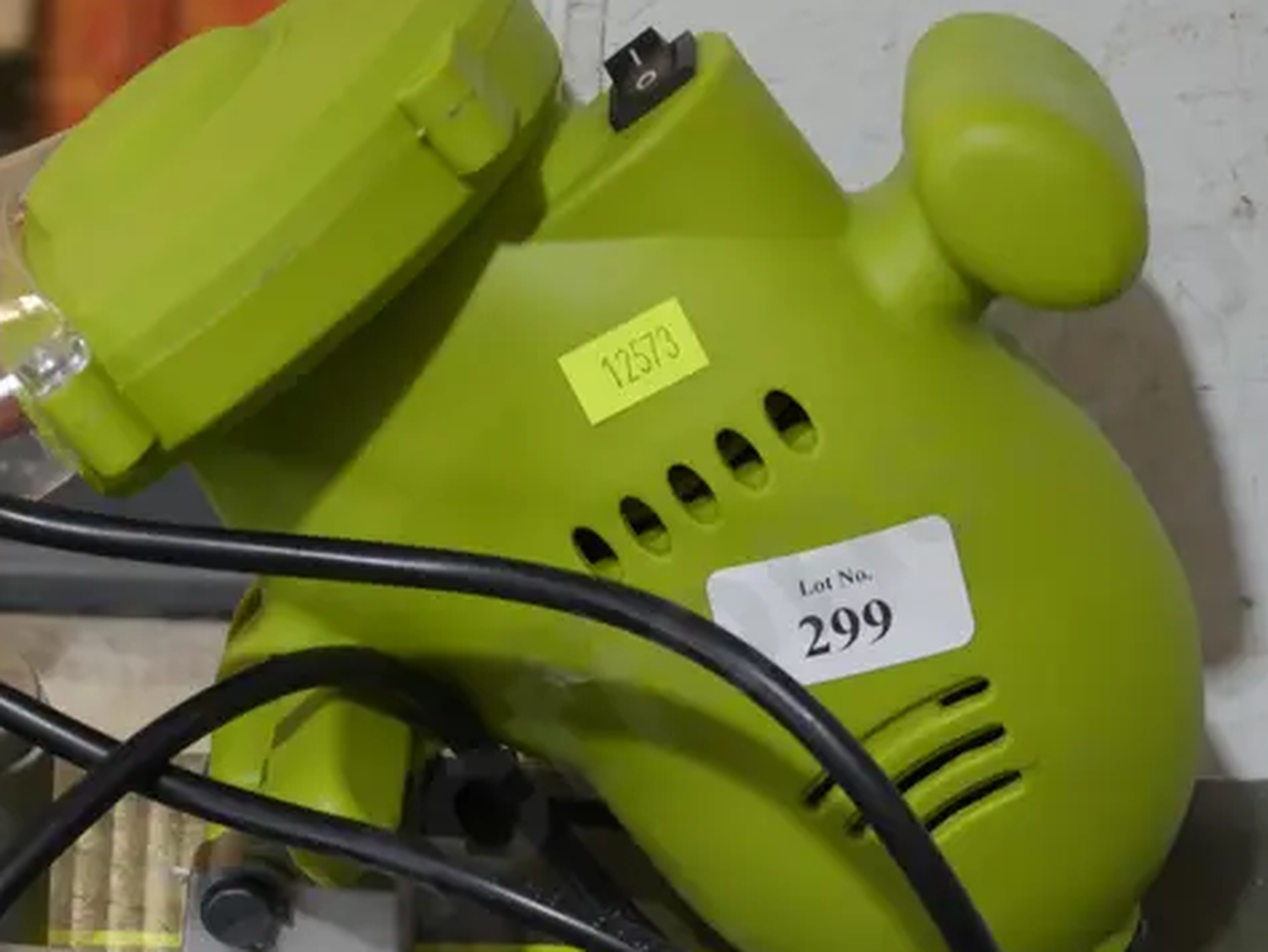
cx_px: 393
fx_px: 4911
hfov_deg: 14.7
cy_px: 878
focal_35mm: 134
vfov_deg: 11.0
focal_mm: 31
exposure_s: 1/80
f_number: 5.4
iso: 1250
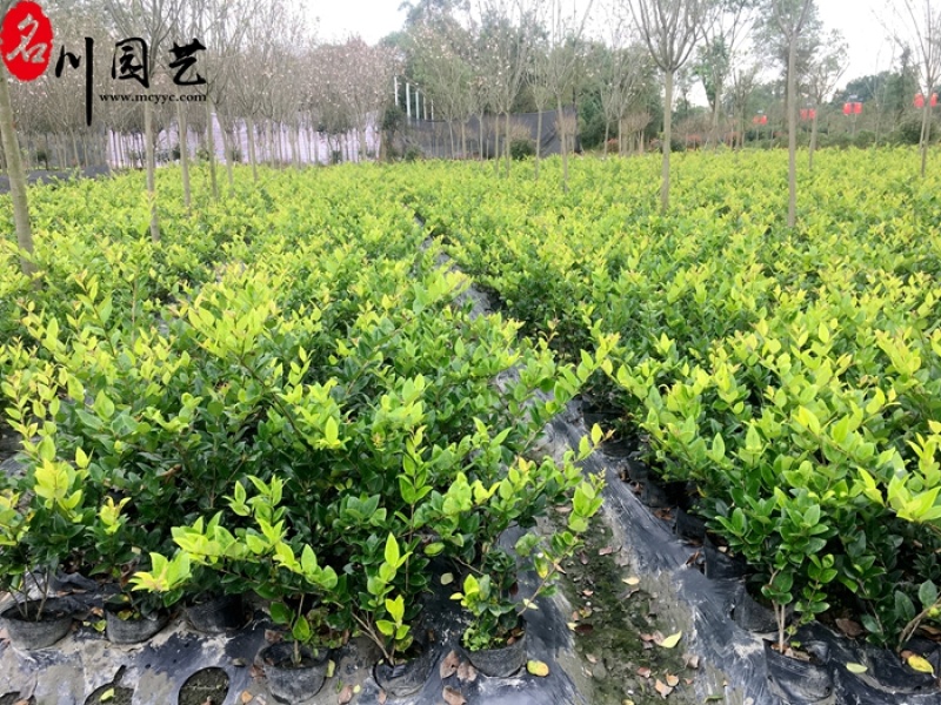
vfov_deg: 48.2
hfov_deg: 61.7
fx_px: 788
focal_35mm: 29
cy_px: 352
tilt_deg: -14.3
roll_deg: +0.7
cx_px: 470
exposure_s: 1/125
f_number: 2.2
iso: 25
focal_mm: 4.15
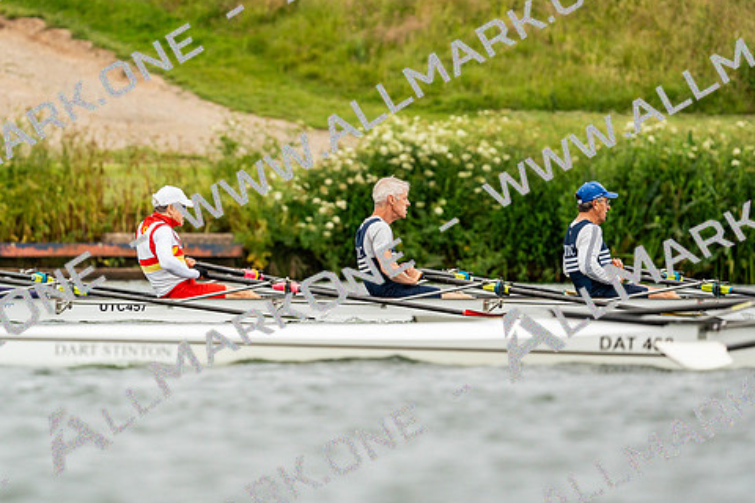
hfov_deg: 3.6
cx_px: 368
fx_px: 12016
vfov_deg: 2.4
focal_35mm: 573
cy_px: 233
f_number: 6.3
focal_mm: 474
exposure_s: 1/2000
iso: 1250
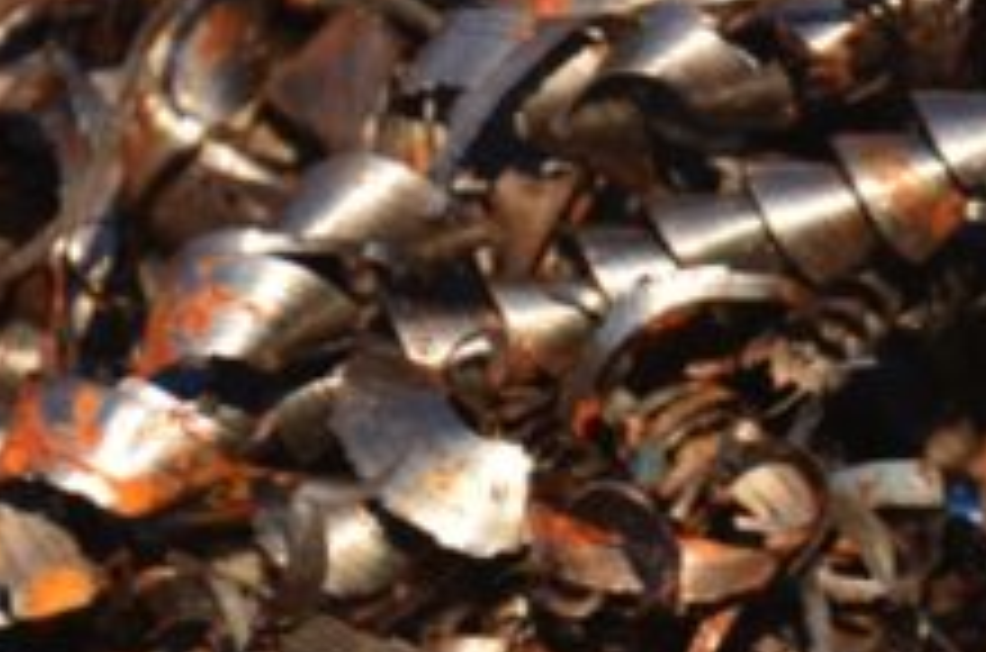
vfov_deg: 2.5
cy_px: 535
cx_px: 1076
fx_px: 15106
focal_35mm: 553
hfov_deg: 3.7
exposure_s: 1/160
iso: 200
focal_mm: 105
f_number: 5.6
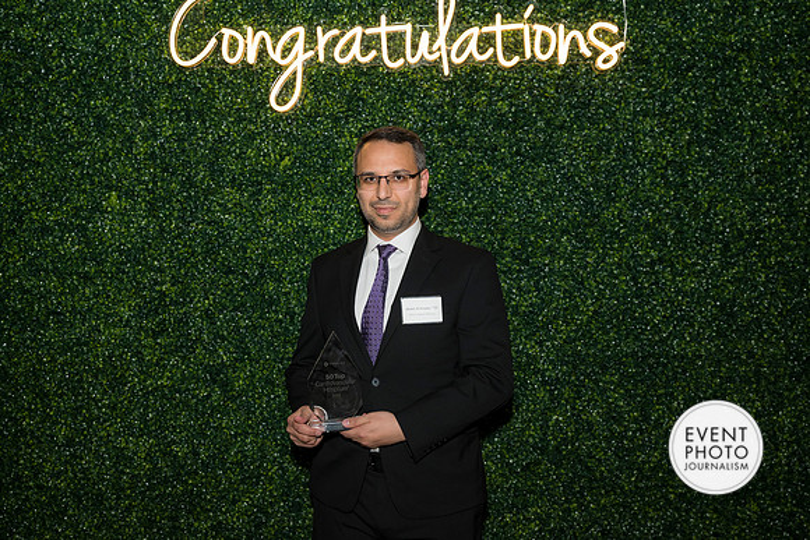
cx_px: 405
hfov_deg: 48.4
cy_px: 270
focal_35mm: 40
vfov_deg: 33.4
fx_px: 900
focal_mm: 40
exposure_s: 1/160
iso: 640
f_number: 5
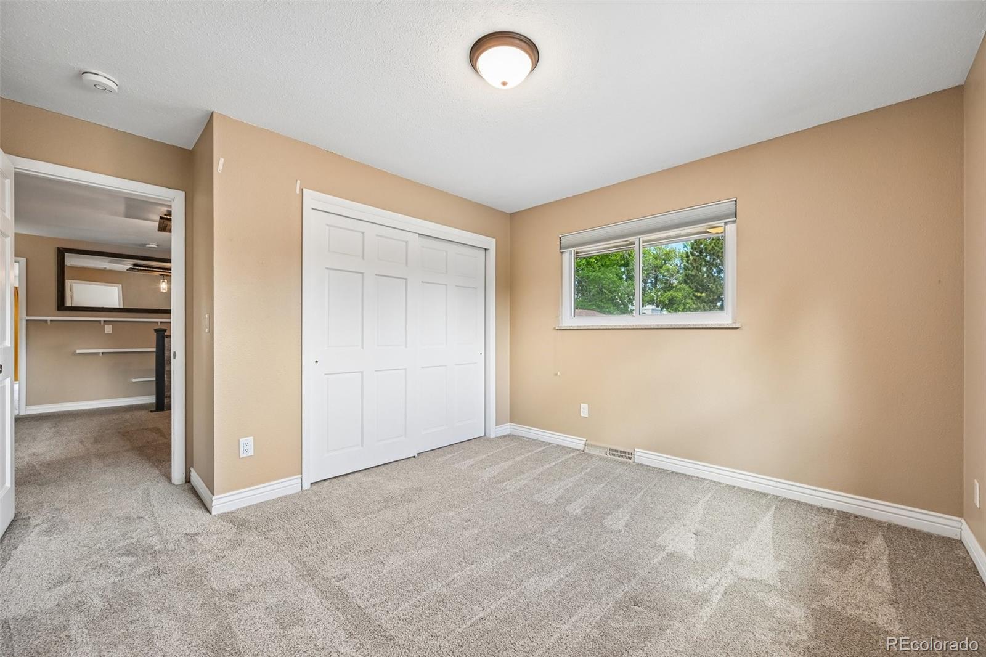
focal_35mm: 14
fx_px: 383
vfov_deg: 81.2
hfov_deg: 104.3
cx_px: 493
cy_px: 328
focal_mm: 14
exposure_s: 1/15
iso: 360
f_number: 8
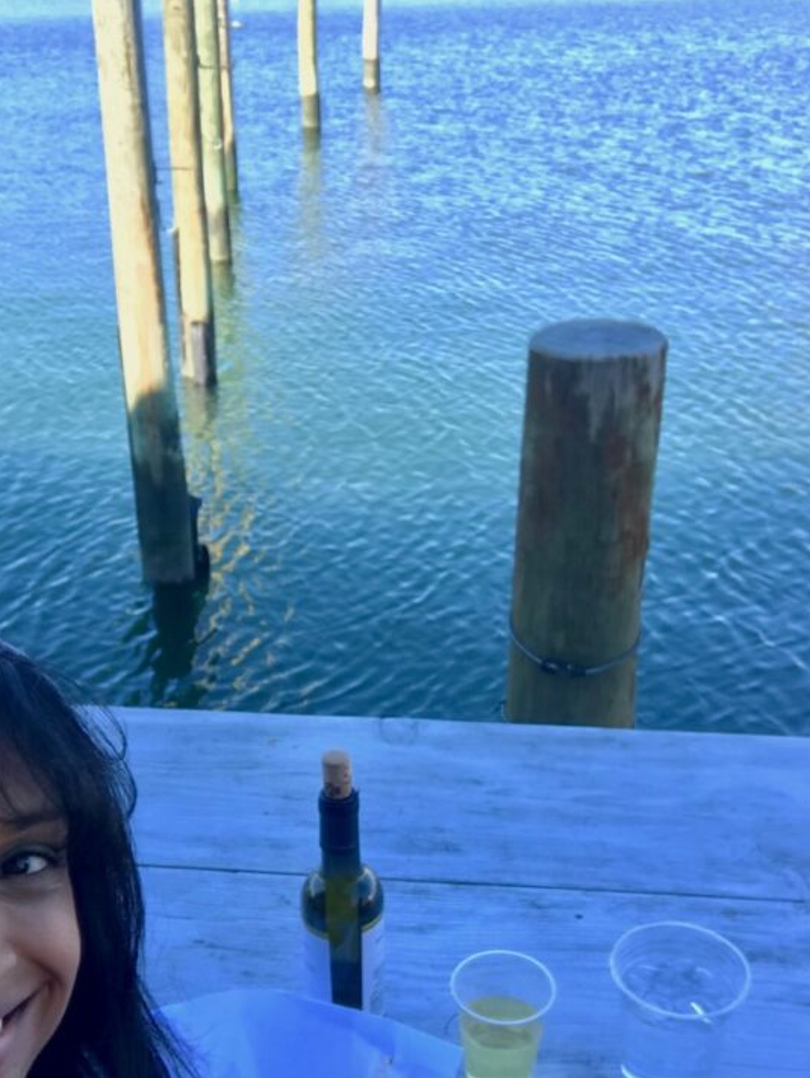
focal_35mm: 46
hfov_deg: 31.5
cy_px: 663
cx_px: 357
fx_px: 1433
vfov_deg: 41.0
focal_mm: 2.87
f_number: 2.2
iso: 25
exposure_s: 1/129
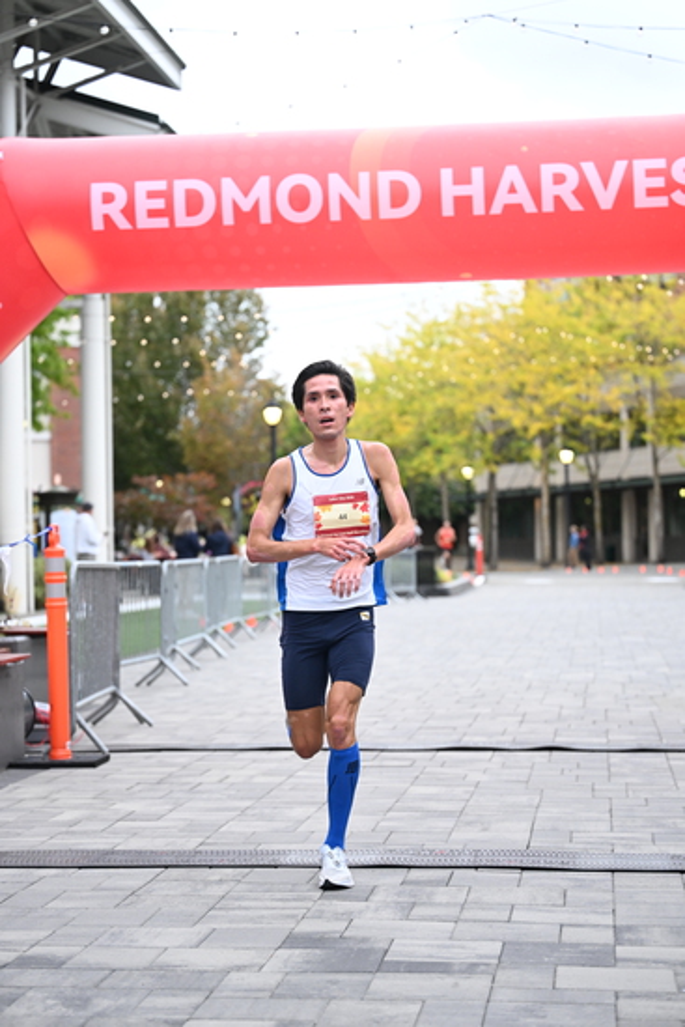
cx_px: 342
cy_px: 514
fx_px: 1997
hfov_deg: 19.5
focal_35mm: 70
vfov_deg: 28.8
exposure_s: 1/800
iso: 1600
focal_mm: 70
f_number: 2.8
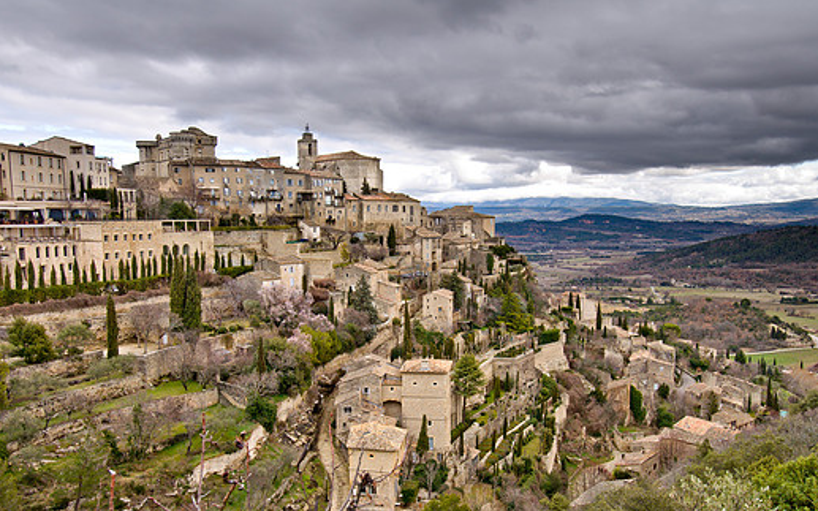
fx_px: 726
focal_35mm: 33
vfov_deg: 38.6
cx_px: 415
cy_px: 303
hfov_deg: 58.8
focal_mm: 19
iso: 200
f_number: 8
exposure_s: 1/200
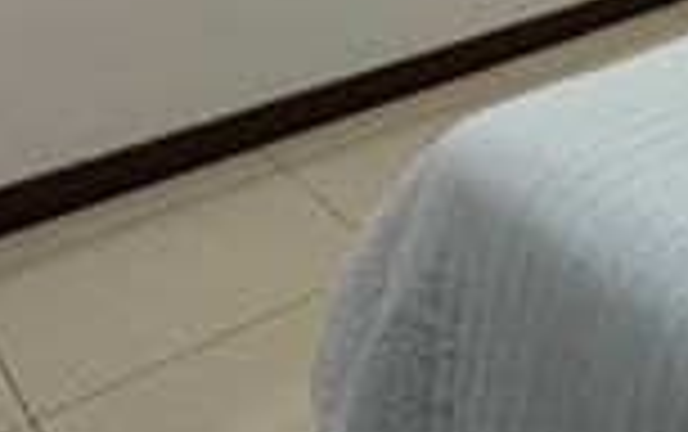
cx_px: 994
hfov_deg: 25.8
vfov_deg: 16.2
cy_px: -432
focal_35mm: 62
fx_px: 1164
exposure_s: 1/60
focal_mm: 2.22
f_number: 2.2
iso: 320
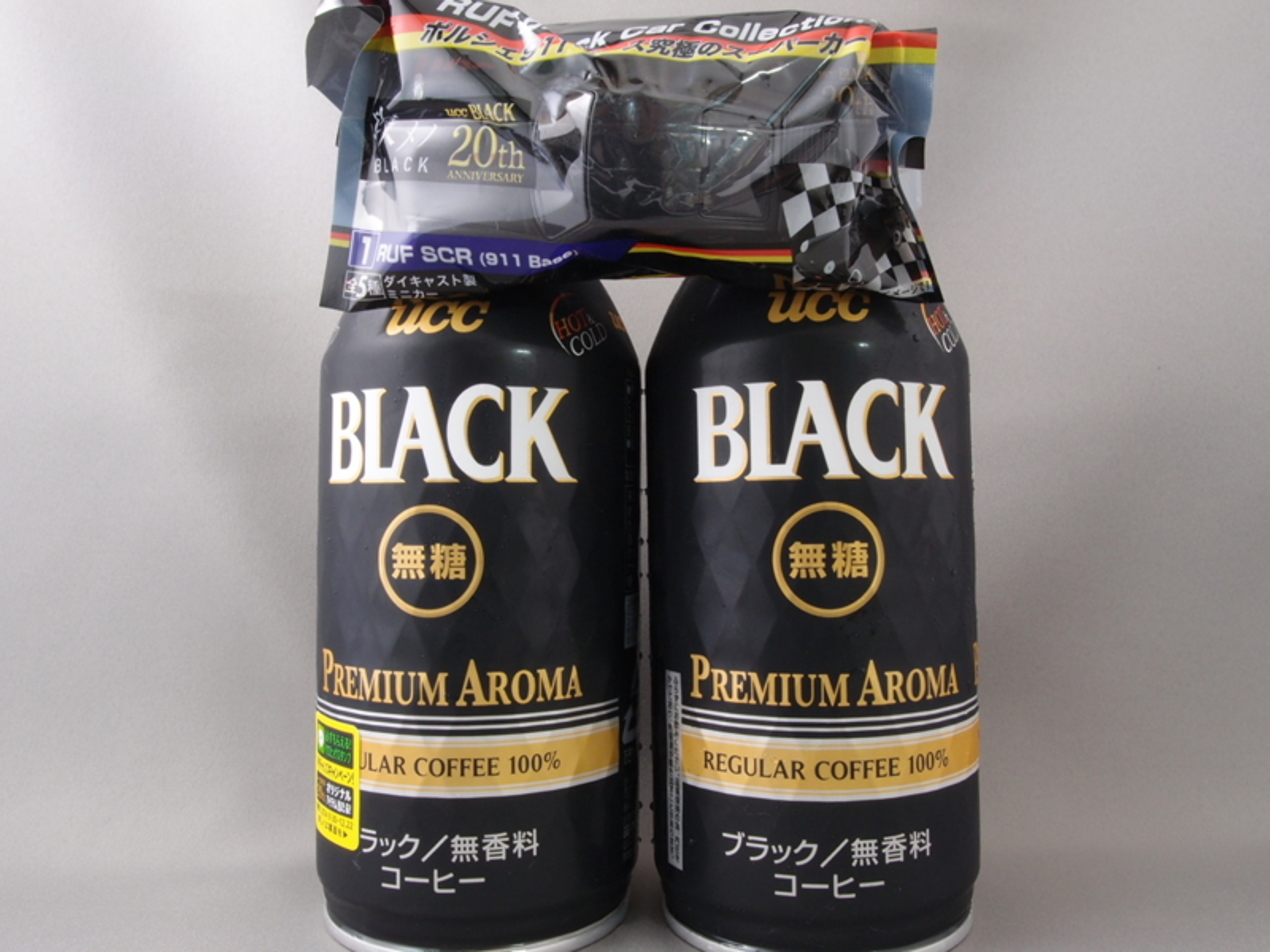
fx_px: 1027
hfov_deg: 63.4
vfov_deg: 49.7
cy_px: 476
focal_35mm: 28
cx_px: 635
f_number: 8
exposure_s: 1.6
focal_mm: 6
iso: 100
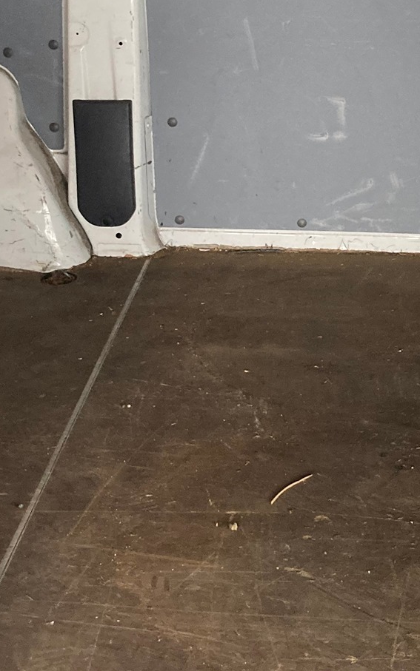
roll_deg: +2.7
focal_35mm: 66
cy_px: 138
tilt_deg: -16.2
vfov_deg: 30.3
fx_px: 1209
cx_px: 361
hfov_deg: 19.4
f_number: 1.8
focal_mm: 3.99
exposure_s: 1/60
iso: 250
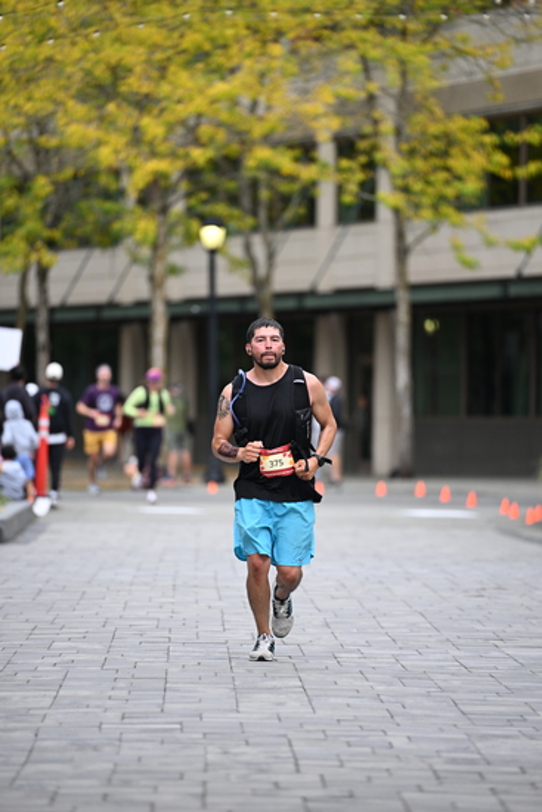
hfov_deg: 6.9
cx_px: 271
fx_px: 4513
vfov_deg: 10.3
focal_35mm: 200
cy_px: 406
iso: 640
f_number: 2.8
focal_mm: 200
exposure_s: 1/2000
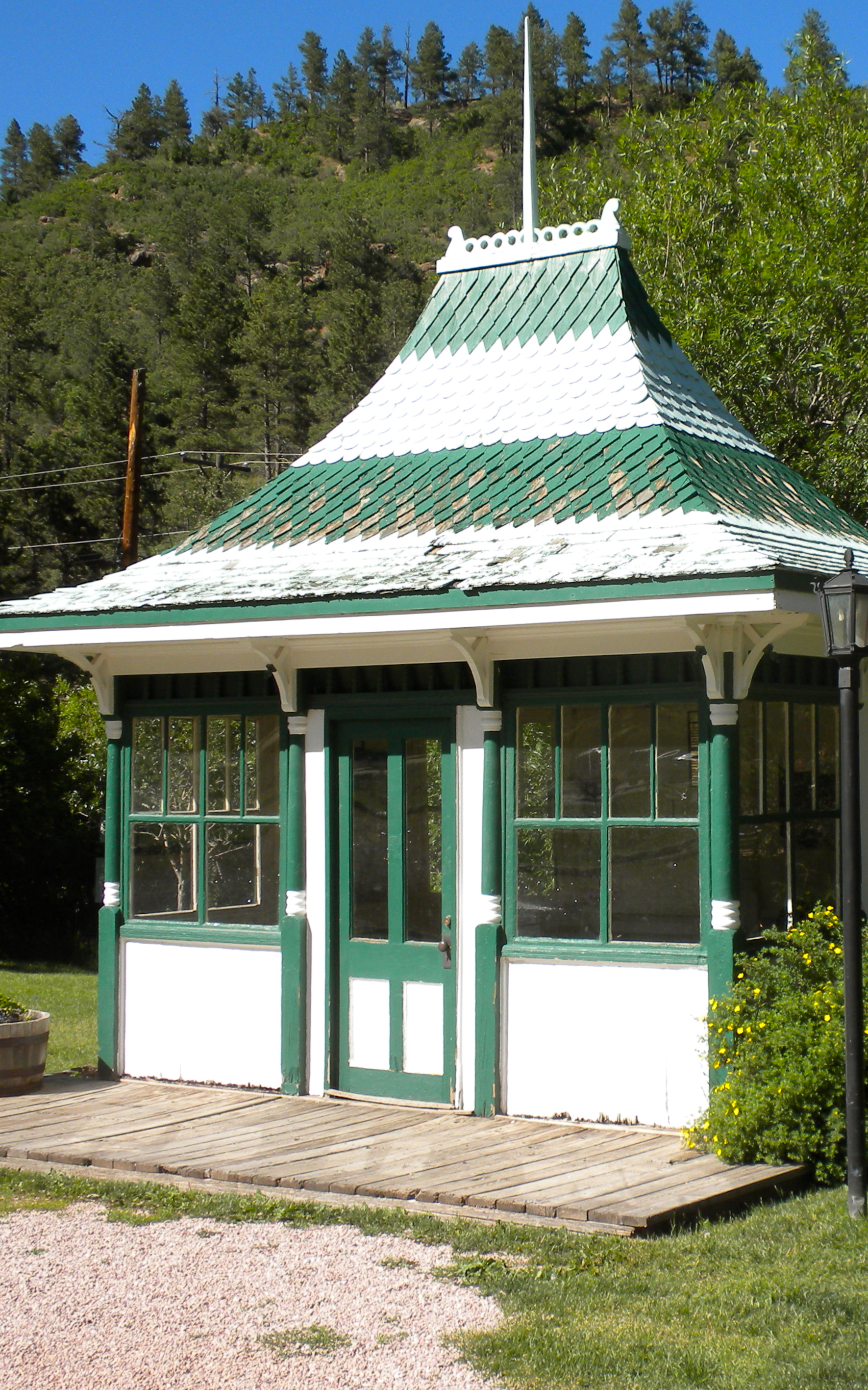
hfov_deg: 24.3
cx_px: 602
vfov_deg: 38.2
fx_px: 2006
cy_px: 692
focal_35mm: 53
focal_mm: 6.6
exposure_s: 1/81.8
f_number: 10
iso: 64
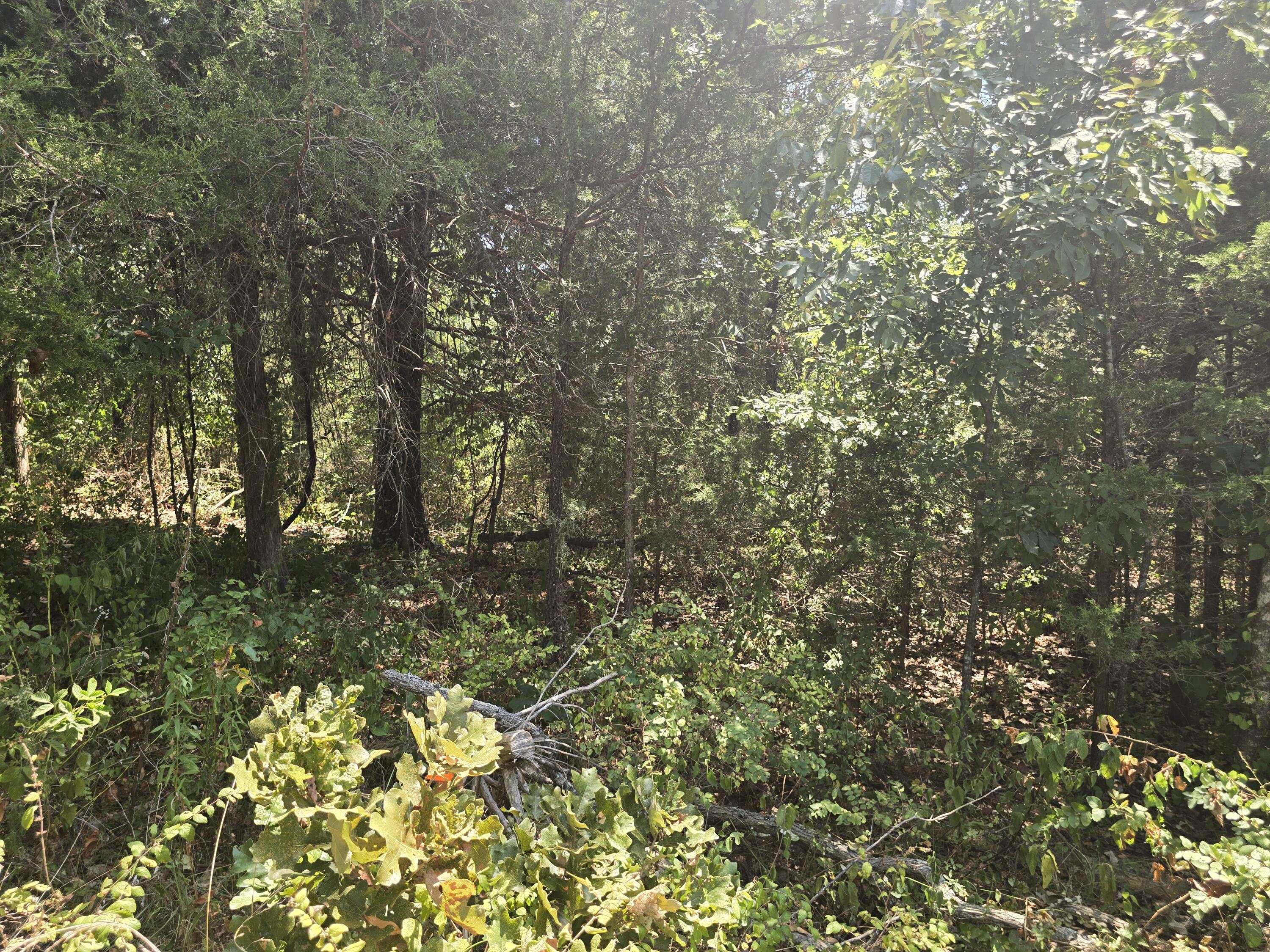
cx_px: 635
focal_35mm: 23
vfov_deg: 58.9
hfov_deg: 73.9
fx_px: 844
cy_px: 476
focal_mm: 6.3
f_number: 1.7
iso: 32
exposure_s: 1/180
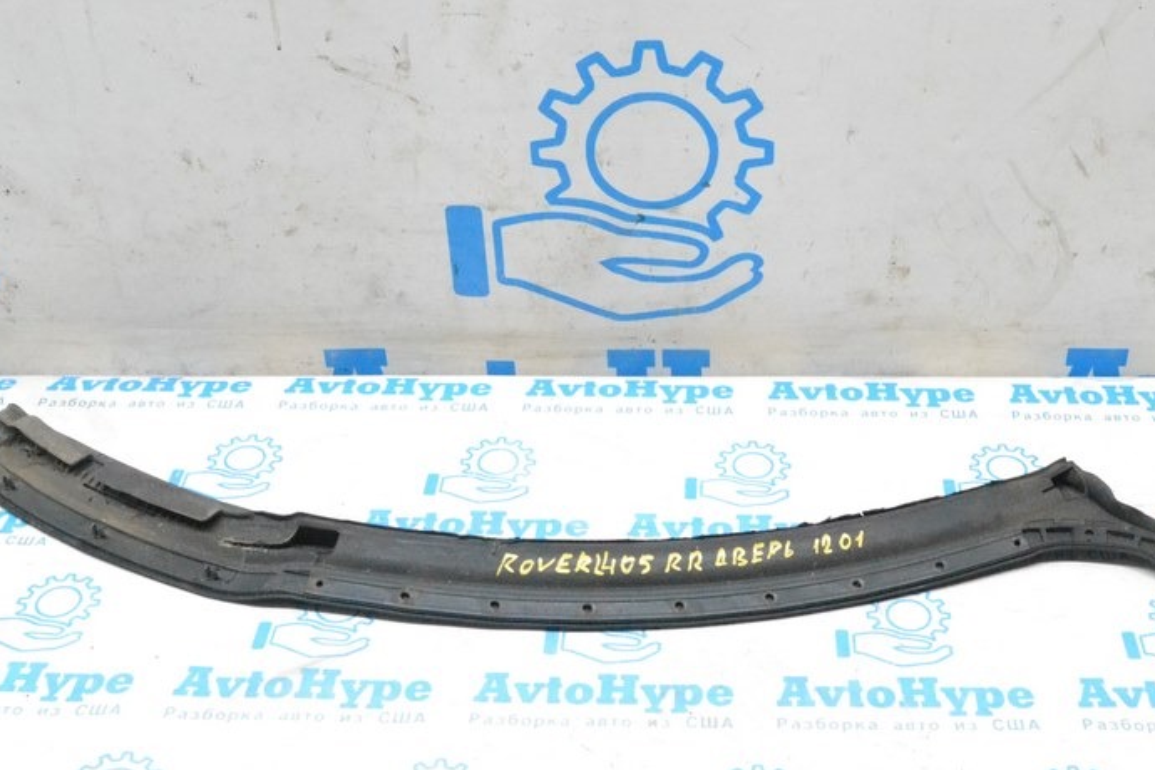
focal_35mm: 49
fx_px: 1572
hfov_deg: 40.0
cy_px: 354
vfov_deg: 27.5
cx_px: 737
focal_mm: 22
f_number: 9
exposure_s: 1/160
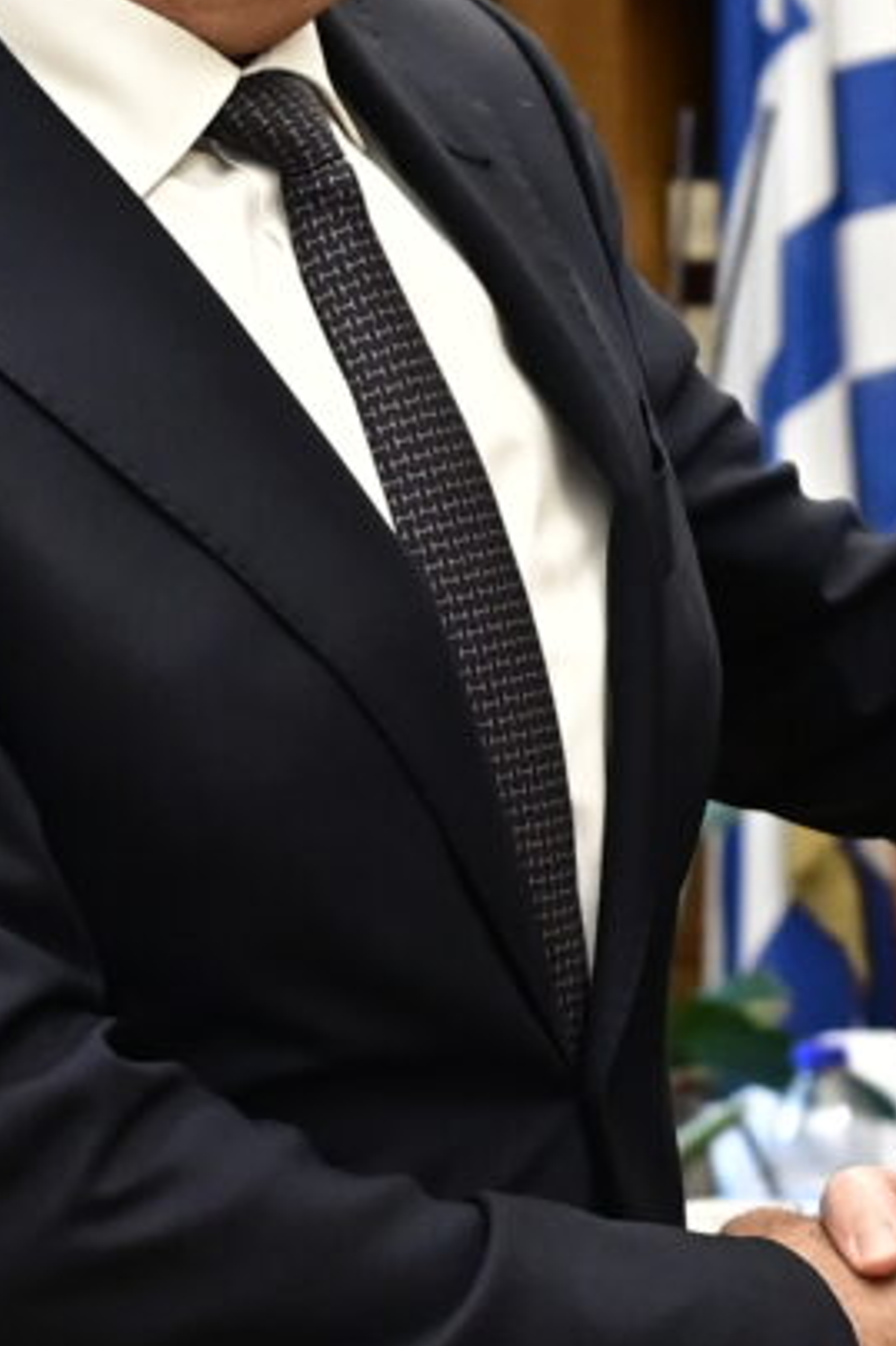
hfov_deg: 6.4
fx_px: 7996
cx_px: 996
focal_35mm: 214
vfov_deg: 9.6
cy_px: 346
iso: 1000
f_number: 4
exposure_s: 1/160
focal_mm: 48
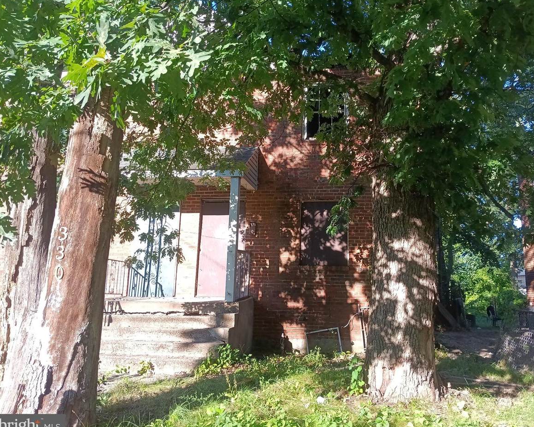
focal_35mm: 28
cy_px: 217
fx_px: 443
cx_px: 288
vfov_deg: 51.5
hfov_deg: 62.1
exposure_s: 1/143
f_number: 1.8
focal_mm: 3.98
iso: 25
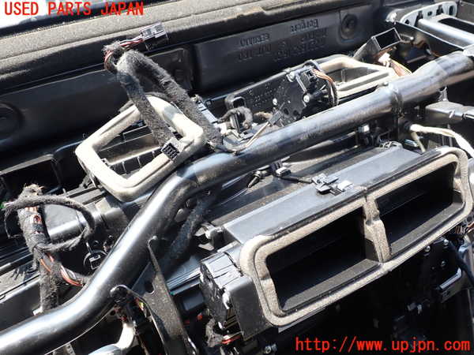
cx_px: 237
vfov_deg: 46.8
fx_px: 411
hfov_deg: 60.0
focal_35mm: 30
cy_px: 178
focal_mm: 5.4
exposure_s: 1/125
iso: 100
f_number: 3.2
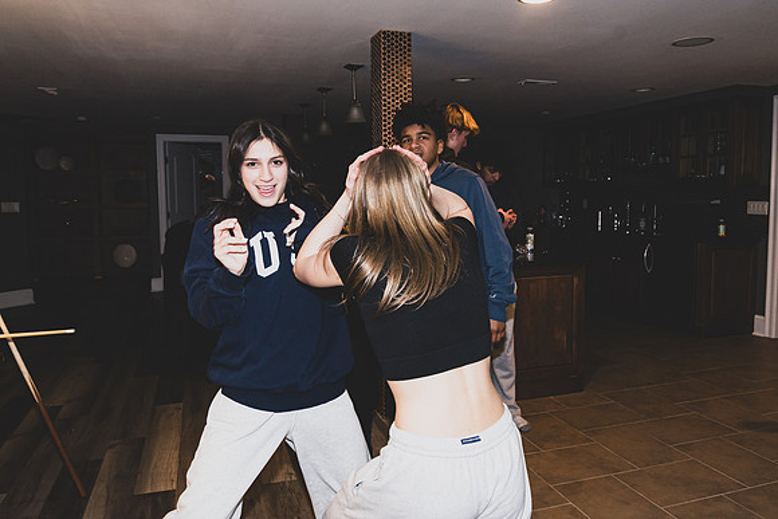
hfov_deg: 66.4
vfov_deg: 47.1
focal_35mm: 28
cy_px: 233
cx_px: 397
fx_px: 595
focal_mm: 24
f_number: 5
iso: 1600
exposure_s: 1/200
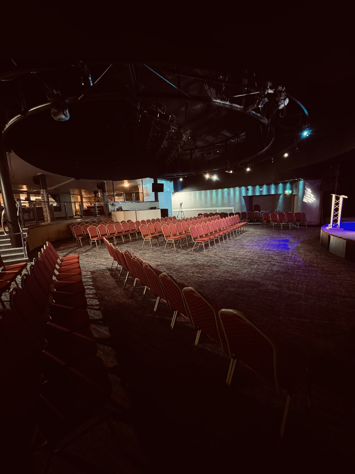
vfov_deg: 102.1
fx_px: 191
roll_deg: +2.8
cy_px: 237
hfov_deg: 85.7
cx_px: 178
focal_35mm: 14
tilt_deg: -9.0
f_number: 2.2
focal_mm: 2.22
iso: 1250
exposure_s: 1/33
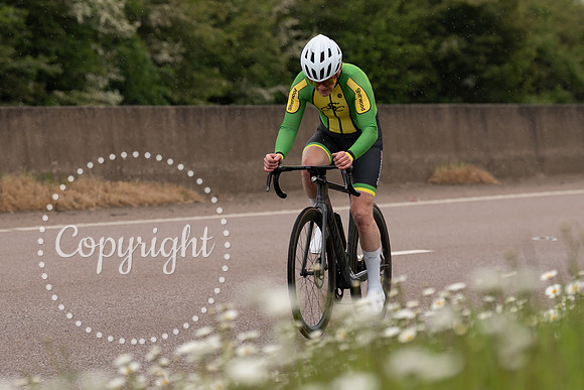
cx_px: 290
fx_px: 4935
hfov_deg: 6.8
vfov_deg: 4.5
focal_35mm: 304
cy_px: 159
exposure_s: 1/1000
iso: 320
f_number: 3.5
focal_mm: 129
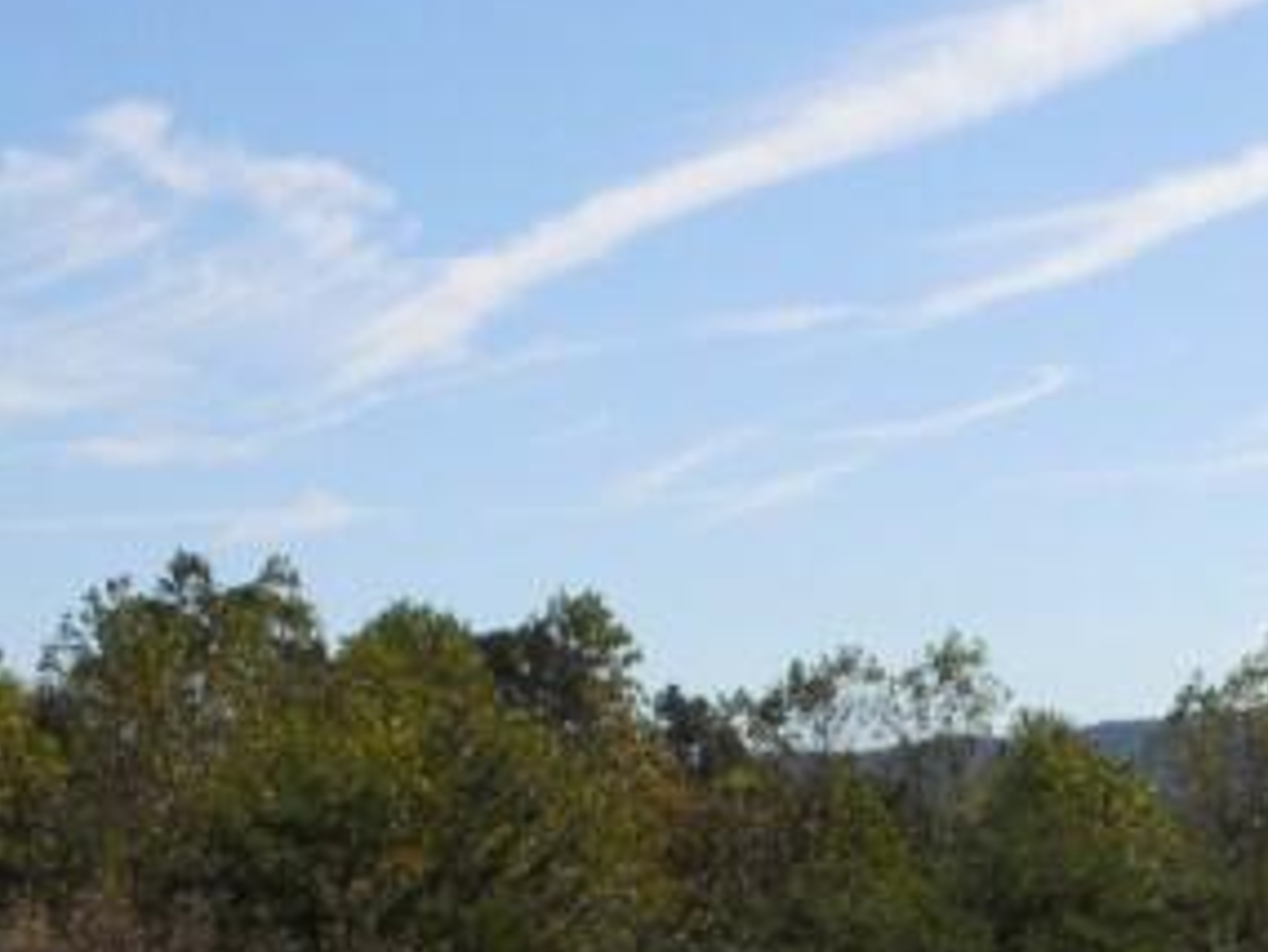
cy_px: 899
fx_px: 3371
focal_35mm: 92
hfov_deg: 21.2
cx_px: 921
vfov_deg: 15.8
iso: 80
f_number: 6.4
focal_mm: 7.3
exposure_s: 1/320
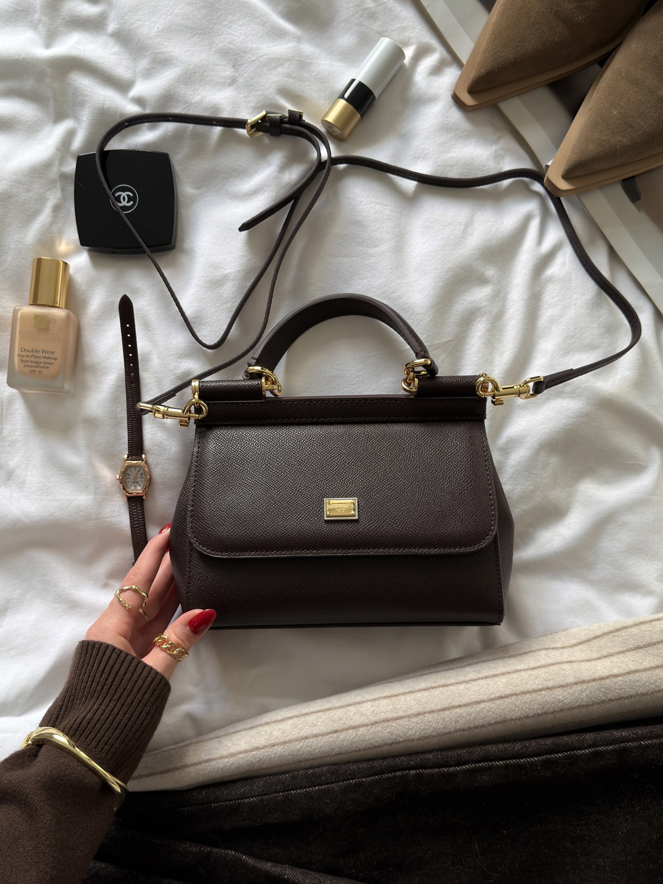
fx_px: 894
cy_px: 442
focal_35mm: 35
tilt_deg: -86.1
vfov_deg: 52.6
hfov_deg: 40.7
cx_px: 332
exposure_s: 1/205
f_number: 1.78
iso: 50
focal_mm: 6.76
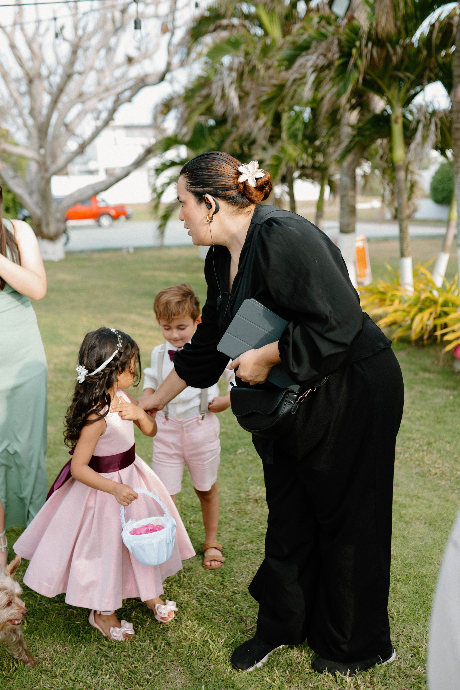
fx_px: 728
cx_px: 247
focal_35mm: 38
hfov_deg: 35.0
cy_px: 346
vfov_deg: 50.7
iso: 50
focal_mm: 35
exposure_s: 1/250
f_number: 2.2
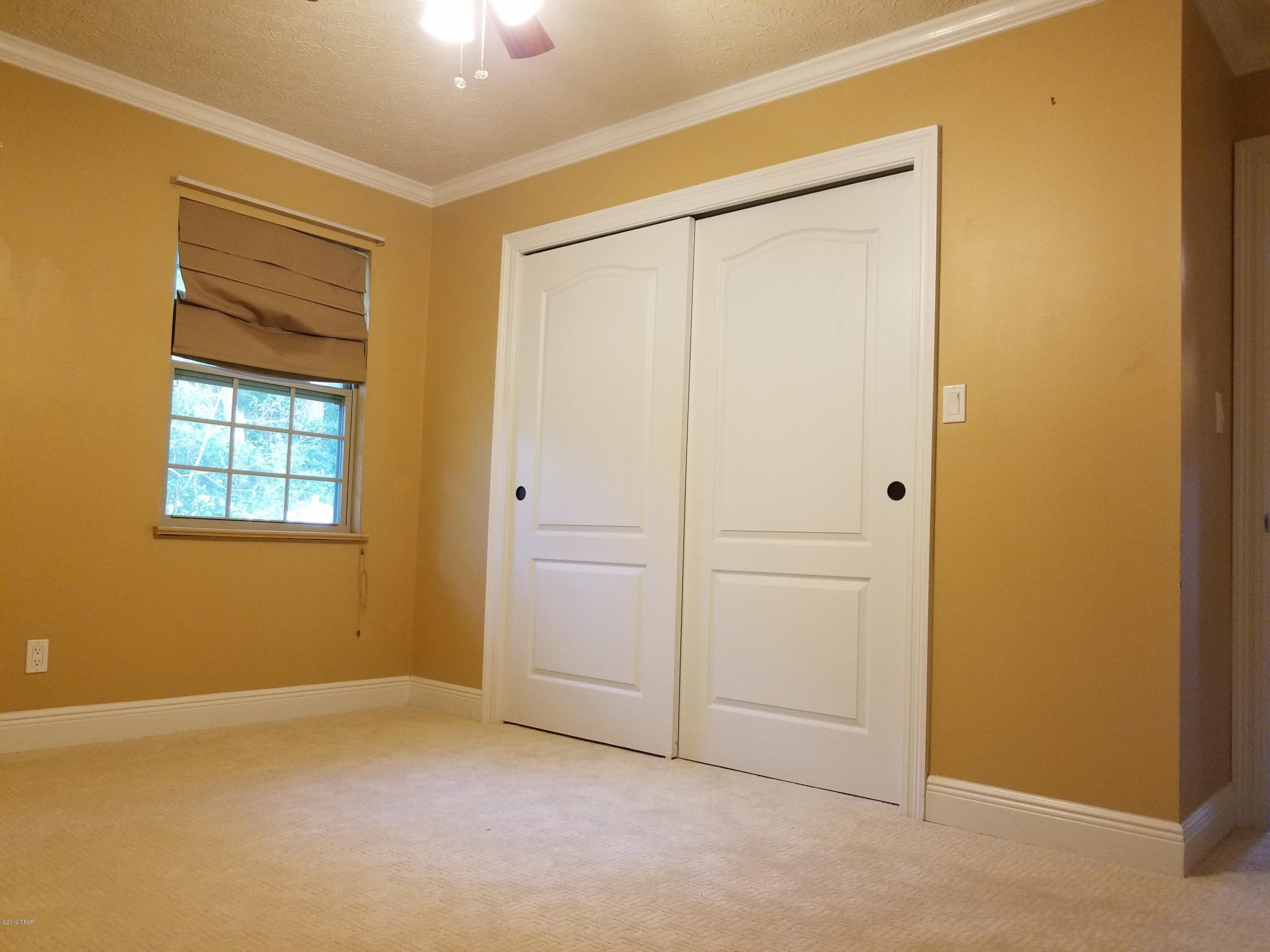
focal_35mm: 26
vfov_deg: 53.1
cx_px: 635
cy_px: 476
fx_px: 954
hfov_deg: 67.3
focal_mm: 4.2
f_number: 1.7
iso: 200
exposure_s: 1/24
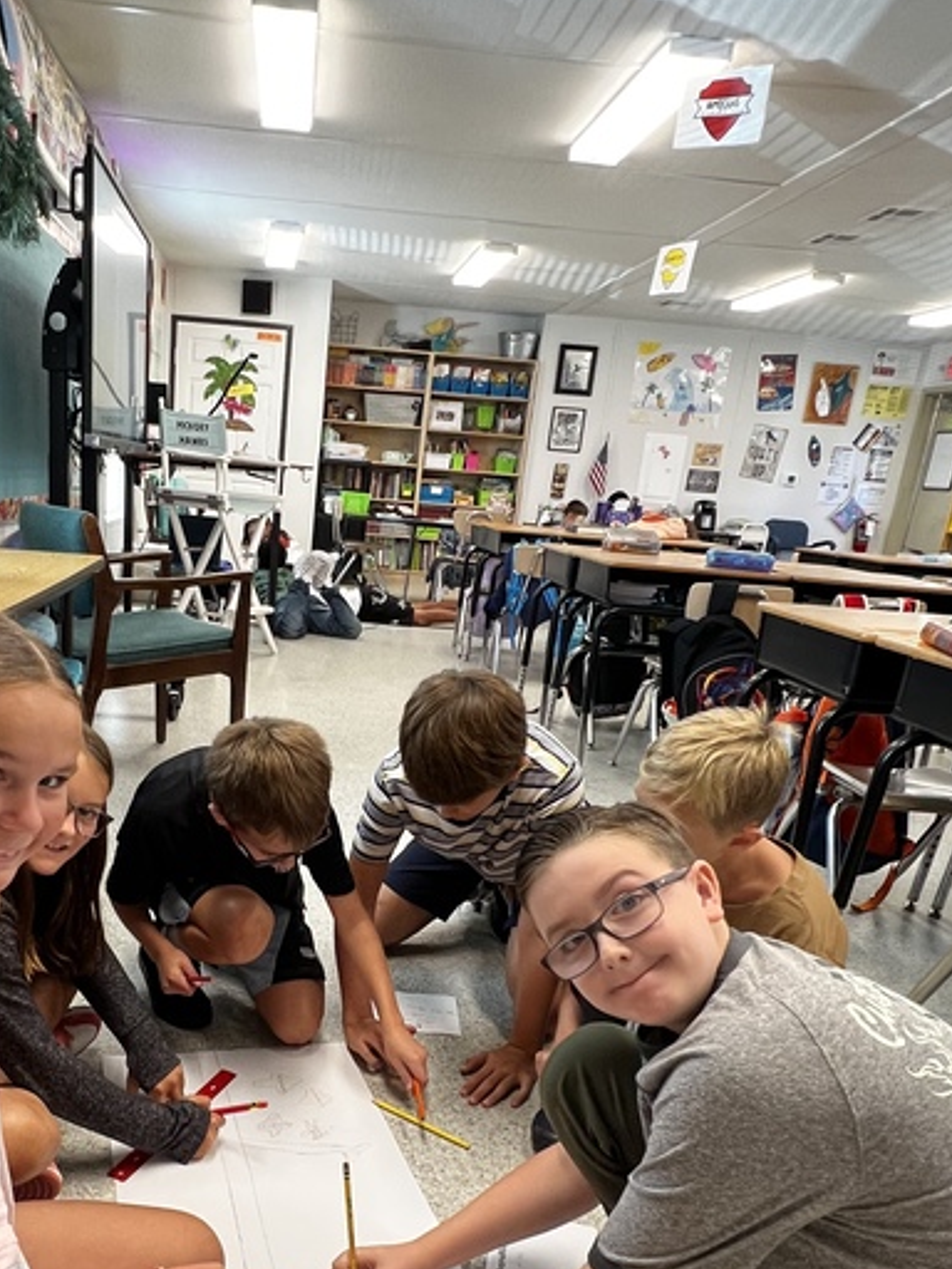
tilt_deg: -18.6
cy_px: 815
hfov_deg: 51.8
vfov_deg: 66.0
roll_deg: -4.4
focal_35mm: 26
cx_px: 295
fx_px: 953
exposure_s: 1/60
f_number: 1.8
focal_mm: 1.57
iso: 160
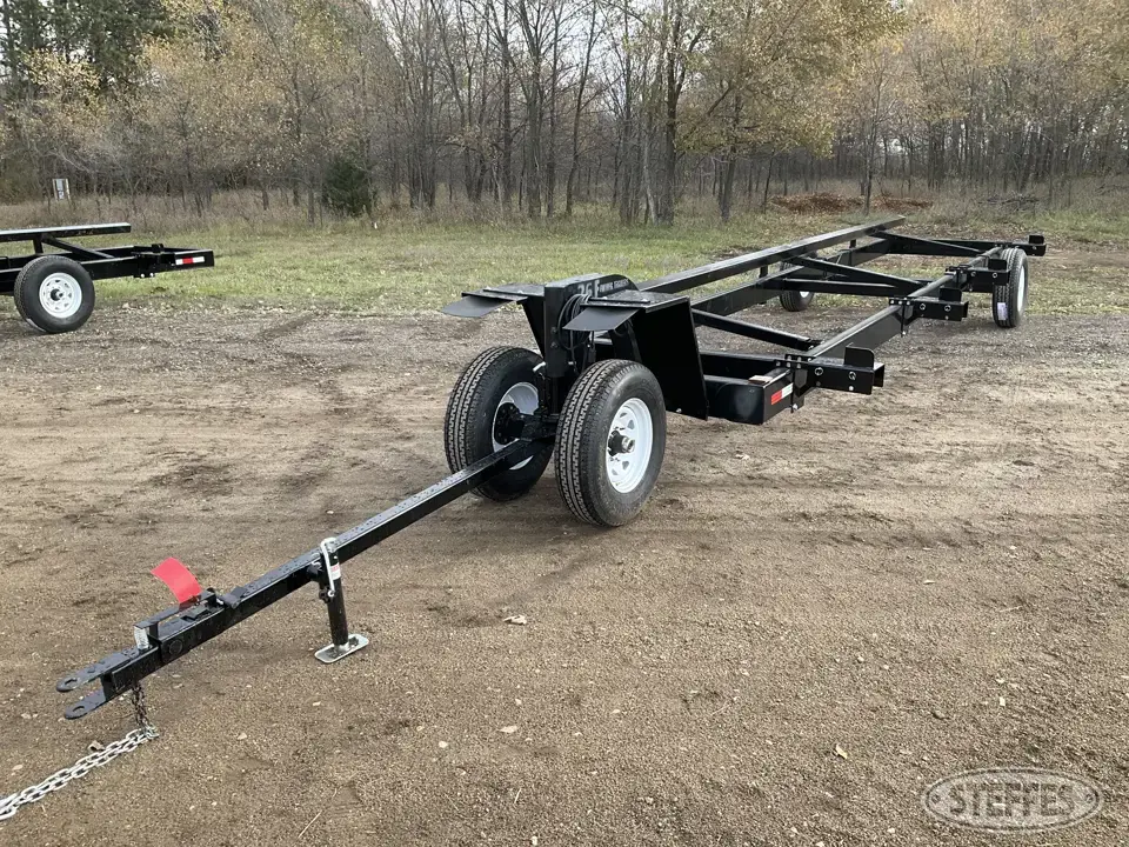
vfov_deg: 48.2
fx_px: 946
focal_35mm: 29
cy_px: 424
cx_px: 564
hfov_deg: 61.7
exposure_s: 1/348
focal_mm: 3
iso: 25
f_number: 1.8
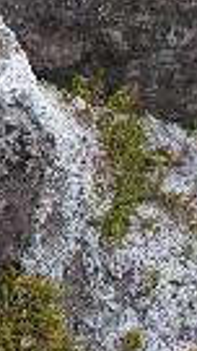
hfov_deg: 6.2
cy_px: 26
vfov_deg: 11.8
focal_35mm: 181
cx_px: -384
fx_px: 1680
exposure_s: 1/117
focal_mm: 8.9
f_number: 4.5
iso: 50
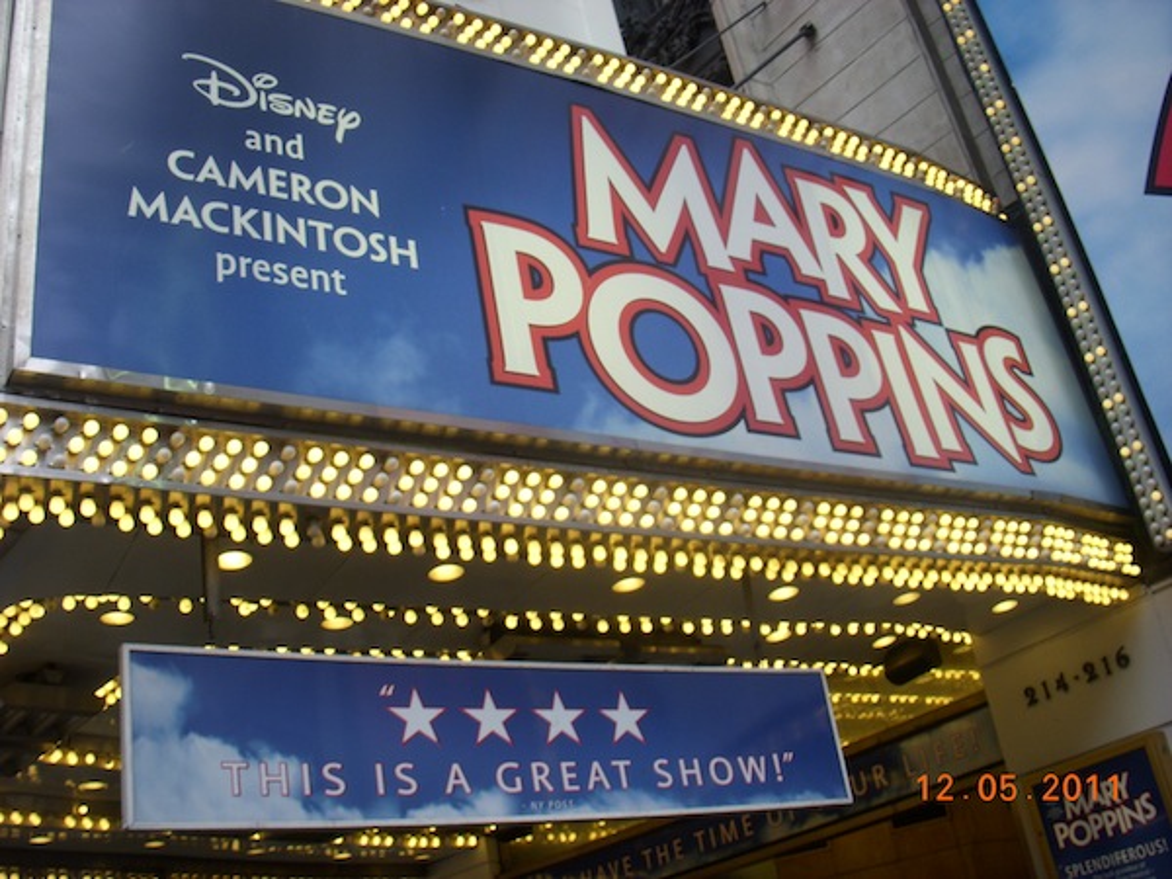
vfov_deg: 37.7
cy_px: 440
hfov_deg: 49.0
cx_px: 586
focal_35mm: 38
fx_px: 1287
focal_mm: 6.3
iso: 100
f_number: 3.3
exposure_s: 1/125
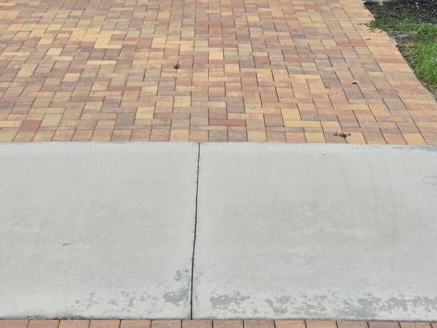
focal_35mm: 79
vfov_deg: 17.1
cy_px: -141
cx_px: 222
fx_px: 998
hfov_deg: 24.7
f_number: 1.4
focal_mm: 6.5
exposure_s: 1/7939
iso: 64
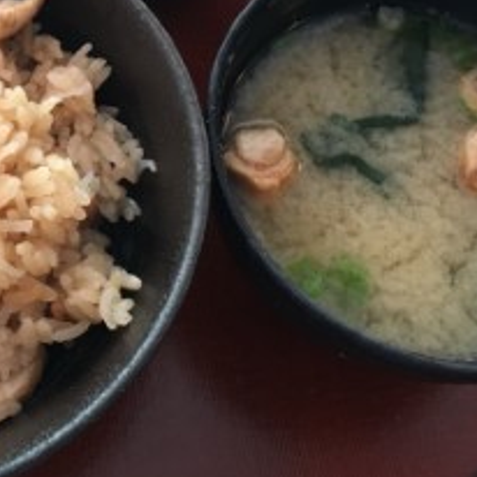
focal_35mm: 56
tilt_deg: -63.0
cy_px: 107
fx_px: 873
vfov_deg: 30.0
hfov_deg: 29.8
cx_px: 90
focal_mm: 4.15
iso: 200
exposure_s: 1/20
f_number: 2.2
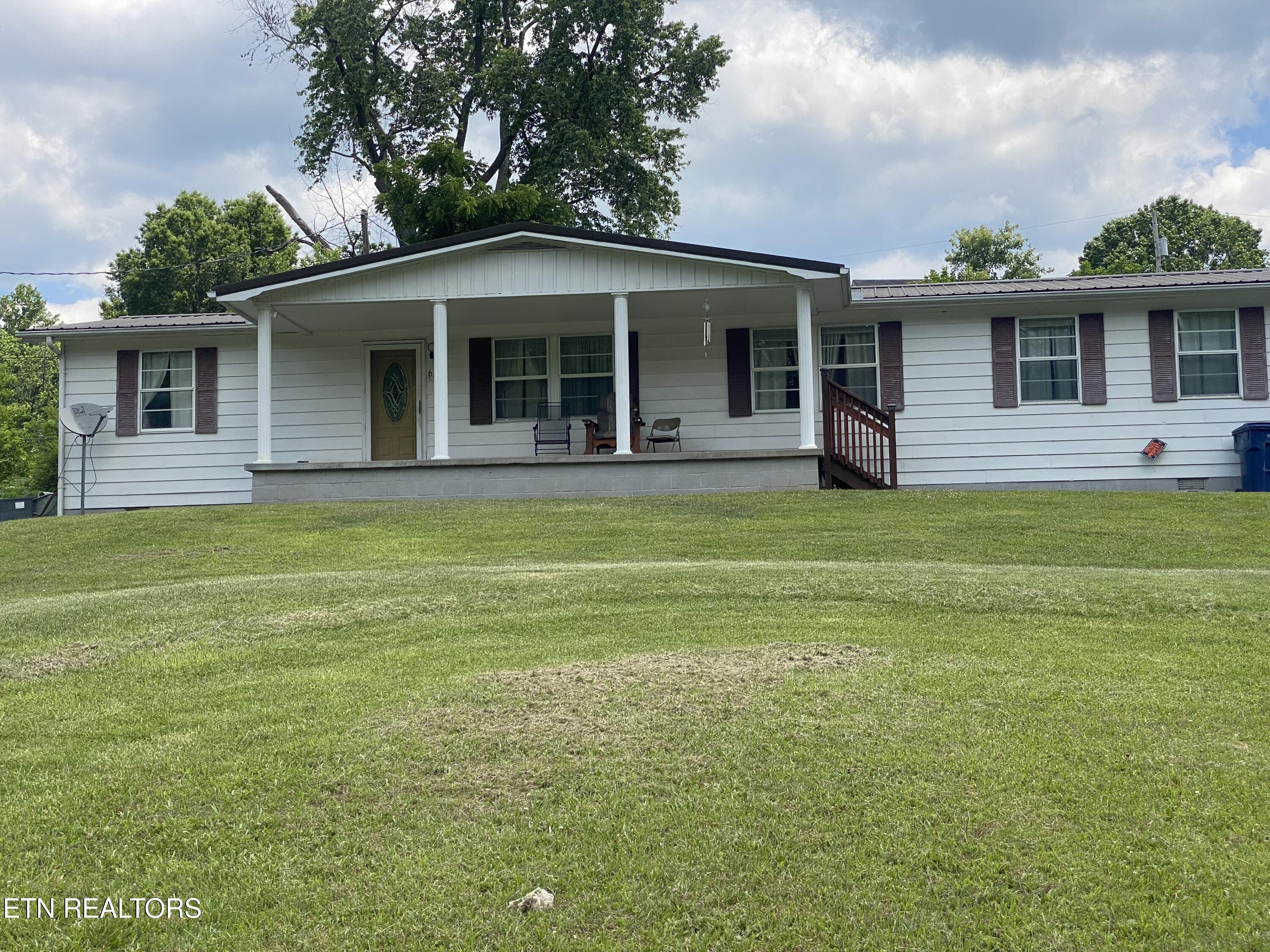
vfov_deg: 28.0
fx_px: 1908
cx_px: 635
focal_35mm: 52
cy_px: 476
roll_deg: +0.2
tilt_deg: +6.3
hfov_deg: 36.8
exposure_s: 1/1776
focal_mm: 6
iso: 20
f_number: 2
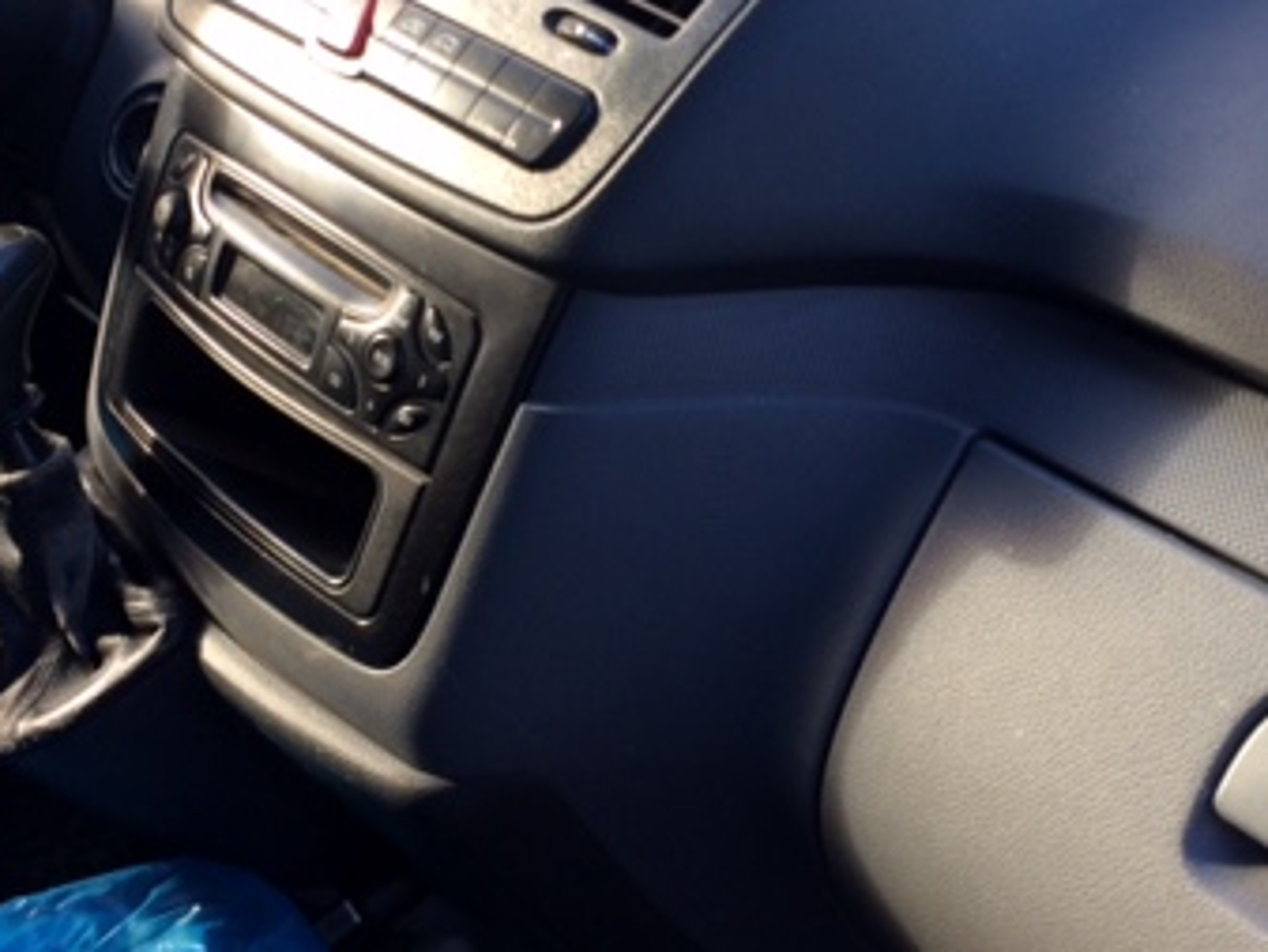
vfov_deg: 26.4
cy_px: 324
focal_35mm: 55
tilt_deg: -30.3
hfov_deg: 34.9
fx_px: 2015
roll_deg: +0.7
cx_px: 610
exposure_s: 1/100
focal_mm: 4.15
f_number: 2.2
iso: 40
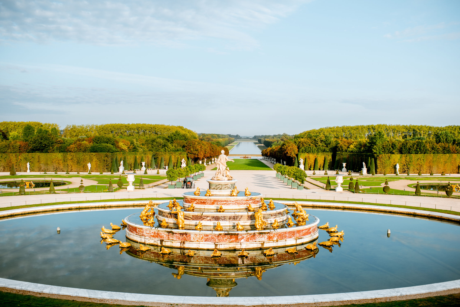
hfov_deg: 54.4
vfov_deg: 37.9
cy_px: 154
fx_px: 447
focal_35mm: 35
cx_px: 230
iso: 100
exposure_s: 1/1000
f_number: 2.8
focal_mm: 35
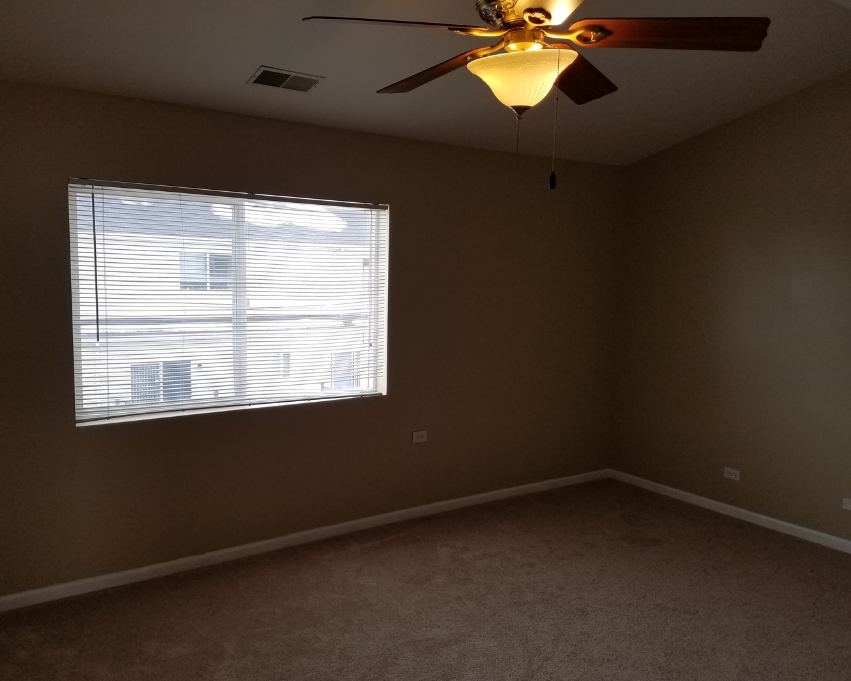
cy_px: 340
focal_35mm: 28
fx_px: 705
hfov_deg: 62.1
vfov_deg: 51.5
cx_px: 386
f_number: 1.7
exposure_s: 1/131
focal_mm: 4.2
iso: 50
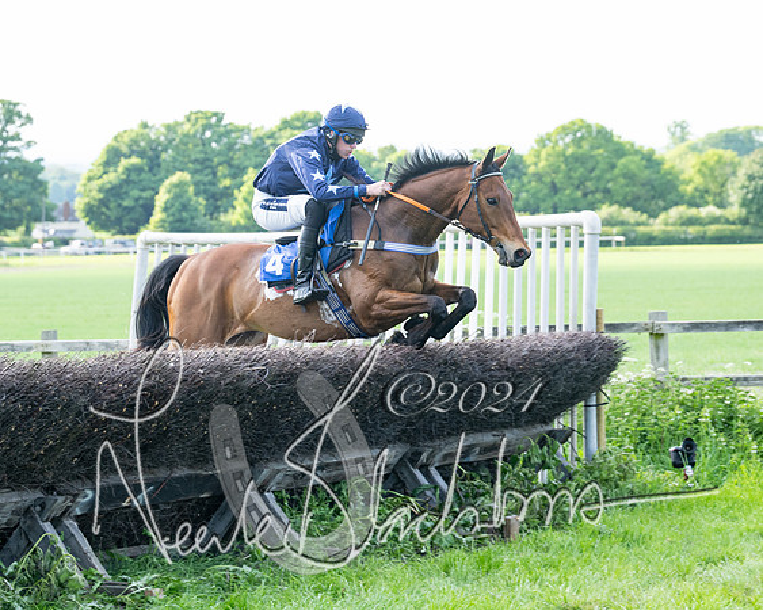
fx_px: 2836
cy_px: 305
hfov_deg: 15.3
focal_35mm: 126
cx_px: 337
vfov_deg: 12.3
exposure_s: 1/800
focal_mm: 77
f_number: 4
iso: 400
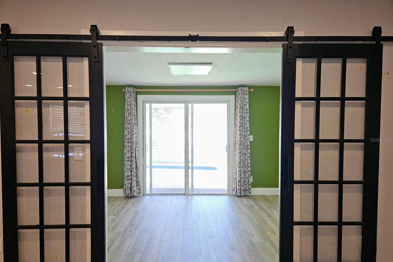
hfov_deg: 73.7
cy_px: 140
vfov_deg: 53.1
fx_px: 262
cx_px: 196
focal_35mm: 24
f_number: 1.8
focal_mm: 5.4
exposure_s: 1/60
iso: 50
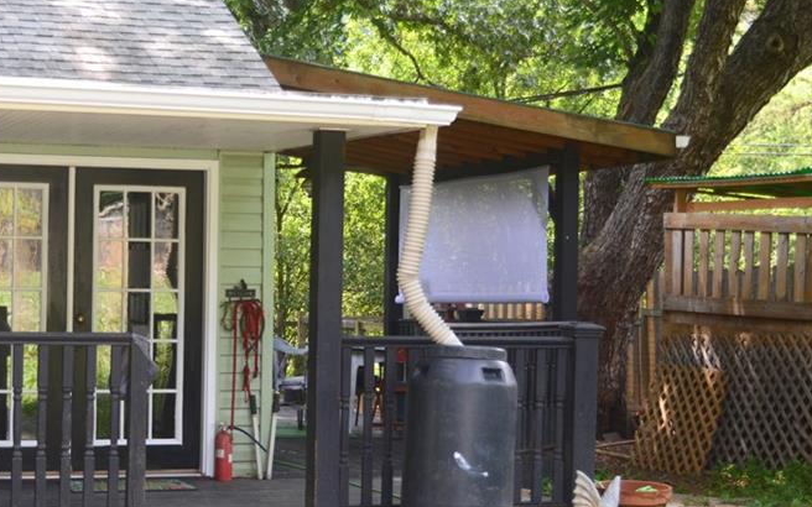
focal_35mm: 81
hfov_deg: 25.2
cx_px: 201
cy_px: 277
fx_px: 1793
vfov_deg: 16.1
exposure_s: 1/60
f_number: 4.5
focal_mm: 34
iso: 400
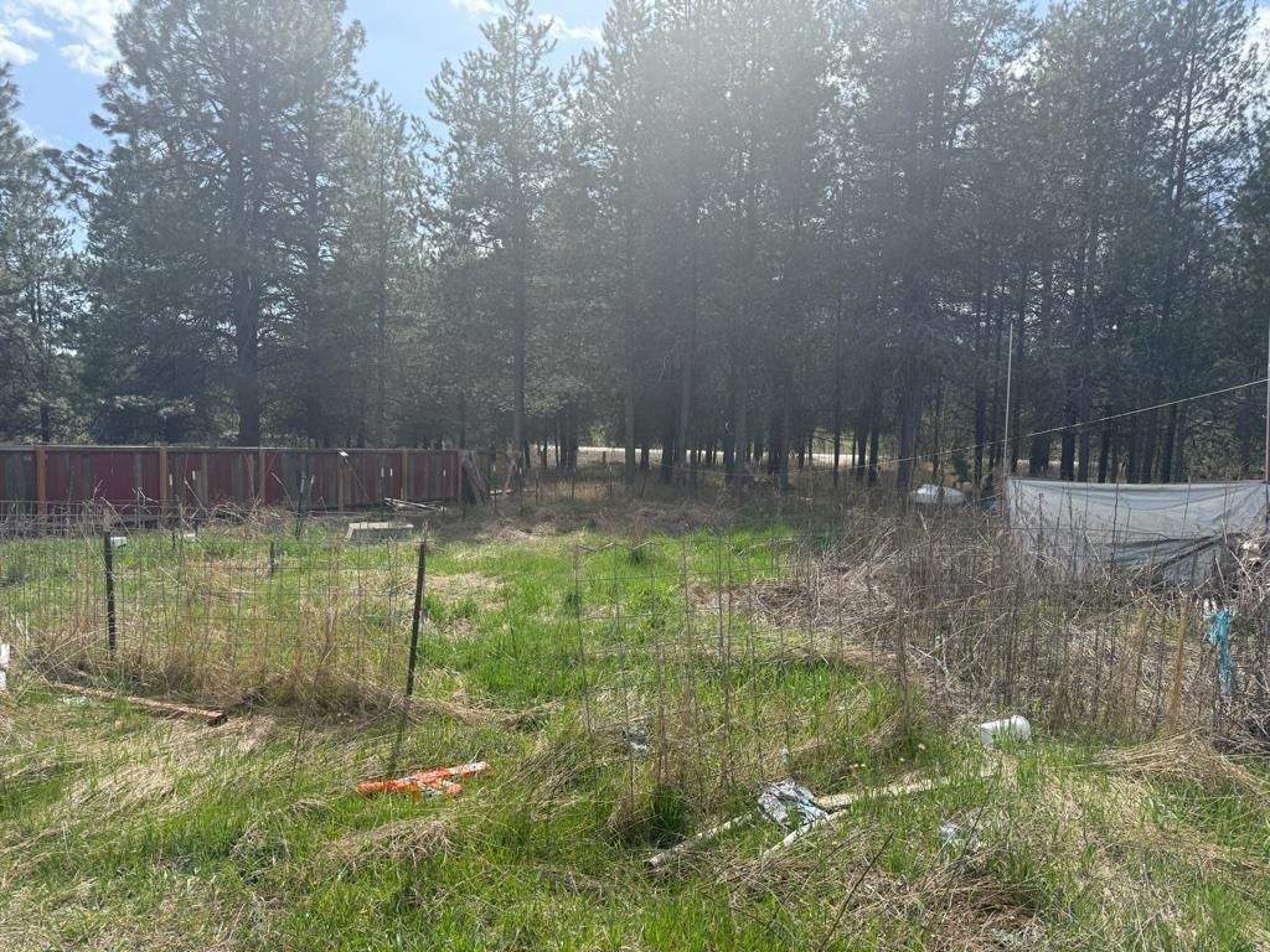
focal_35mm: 24
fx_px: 881
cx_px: 635
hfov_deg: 71.6
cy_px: 476
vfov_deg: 56.8
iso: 80
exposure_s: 1/3759
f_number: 1.78
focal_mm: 6.76
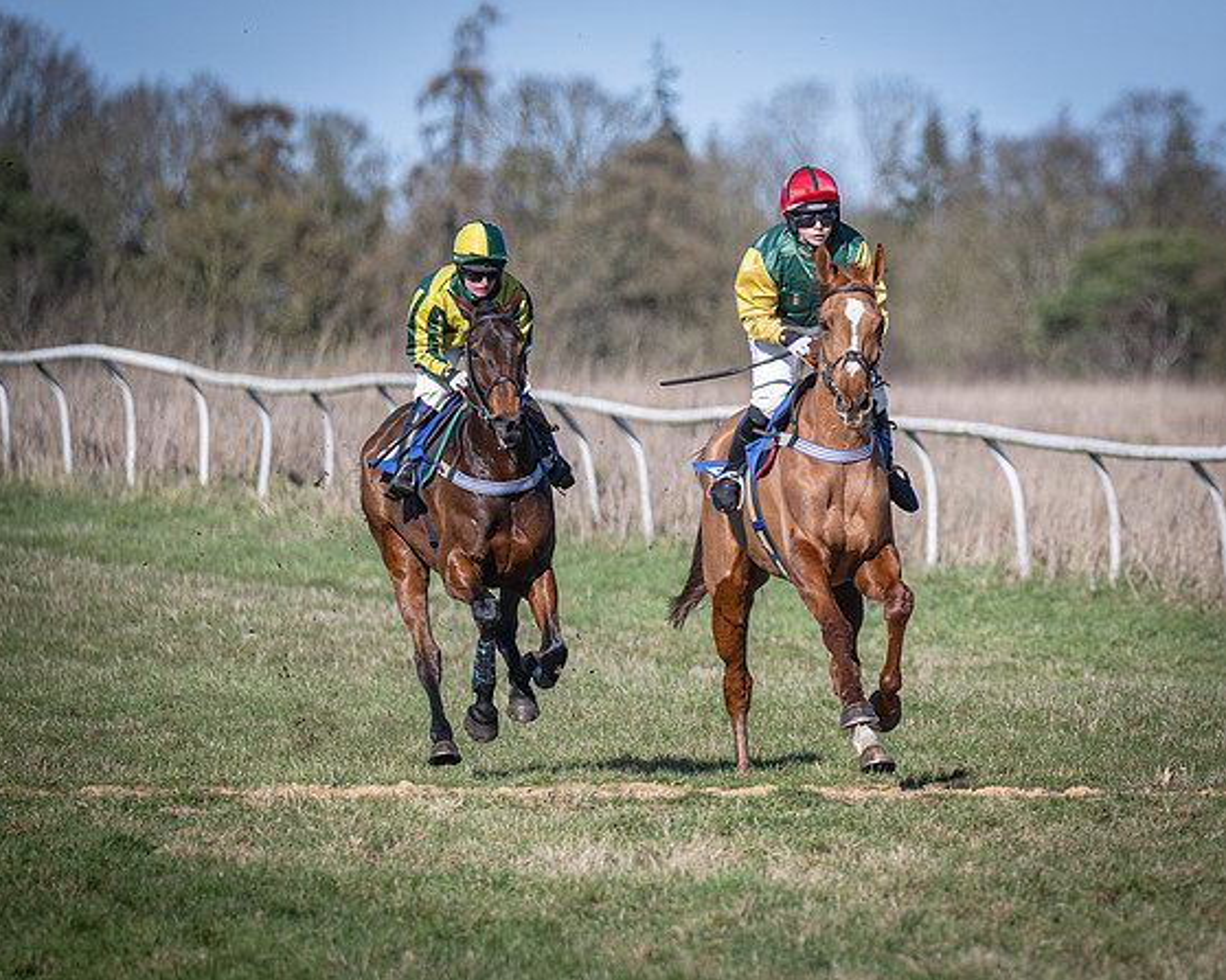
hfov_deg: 4.5
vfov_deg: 3.6
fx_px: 15636
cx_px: 1025
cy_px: 365
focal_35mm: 431
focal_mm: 200
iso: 100
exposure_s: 1/2000
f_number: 2.8
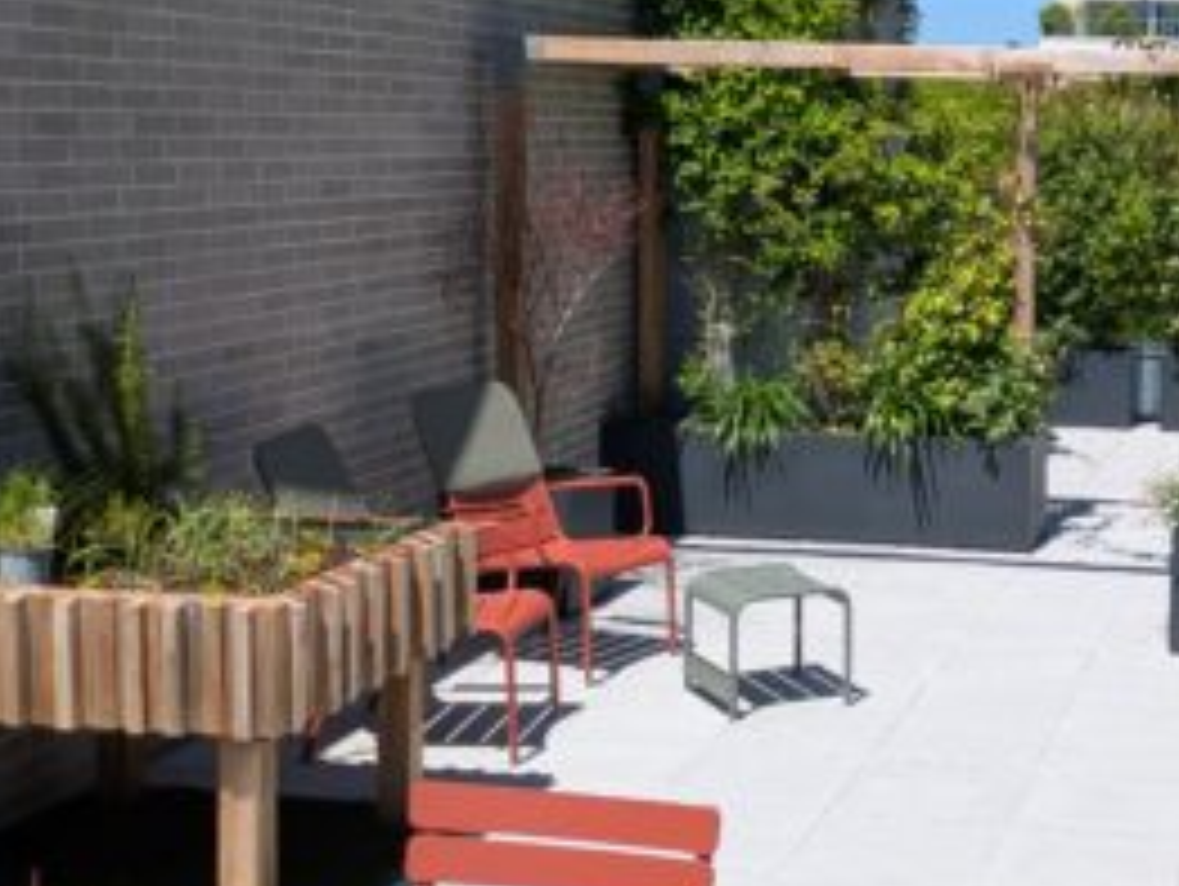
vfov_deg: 24.0
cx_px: 1040
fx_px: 2080
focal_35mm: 61
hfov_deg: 30.4
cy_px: 349
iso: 45
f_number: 1.89
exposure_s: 1/1776
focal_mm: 5.43
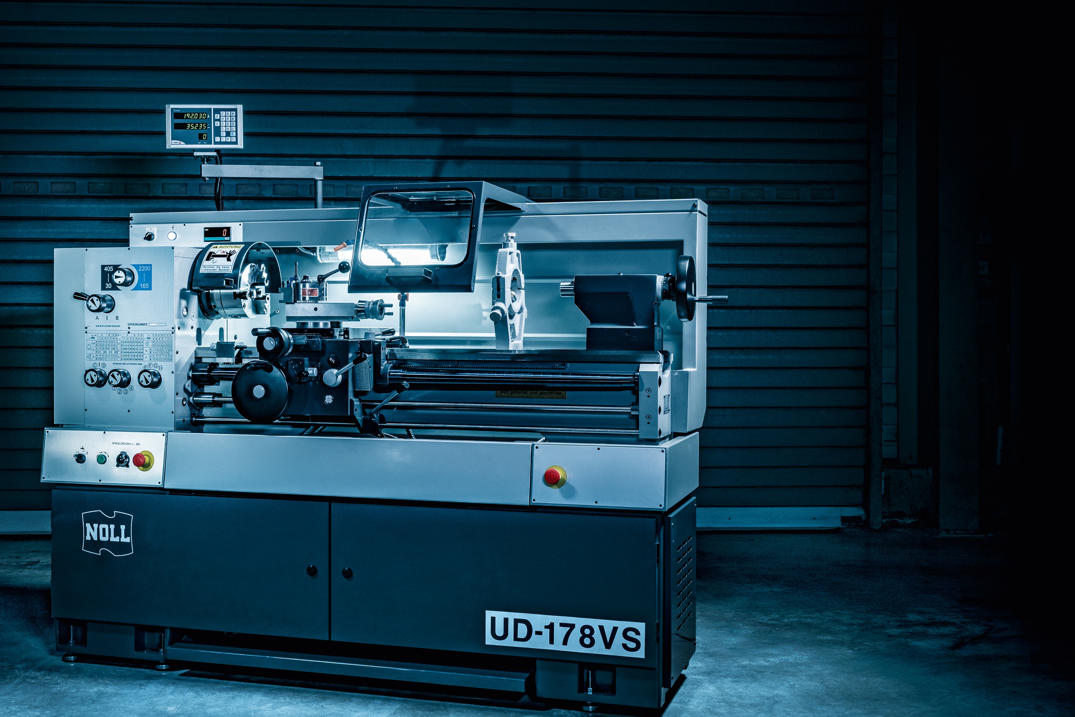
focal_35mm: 48
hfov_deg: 40.9
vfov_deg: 28.1
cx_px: 410
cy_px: 345
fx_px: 1433
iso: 200
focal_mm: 35
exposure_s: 1/4
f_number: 9
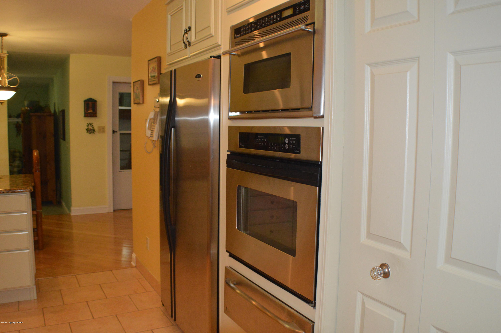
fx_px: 542
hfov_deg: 49.6
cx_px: 250
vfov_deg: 34.1
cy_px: 166
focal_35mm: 39
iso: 1600
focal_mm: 26
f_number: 4.2
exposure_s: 1/60
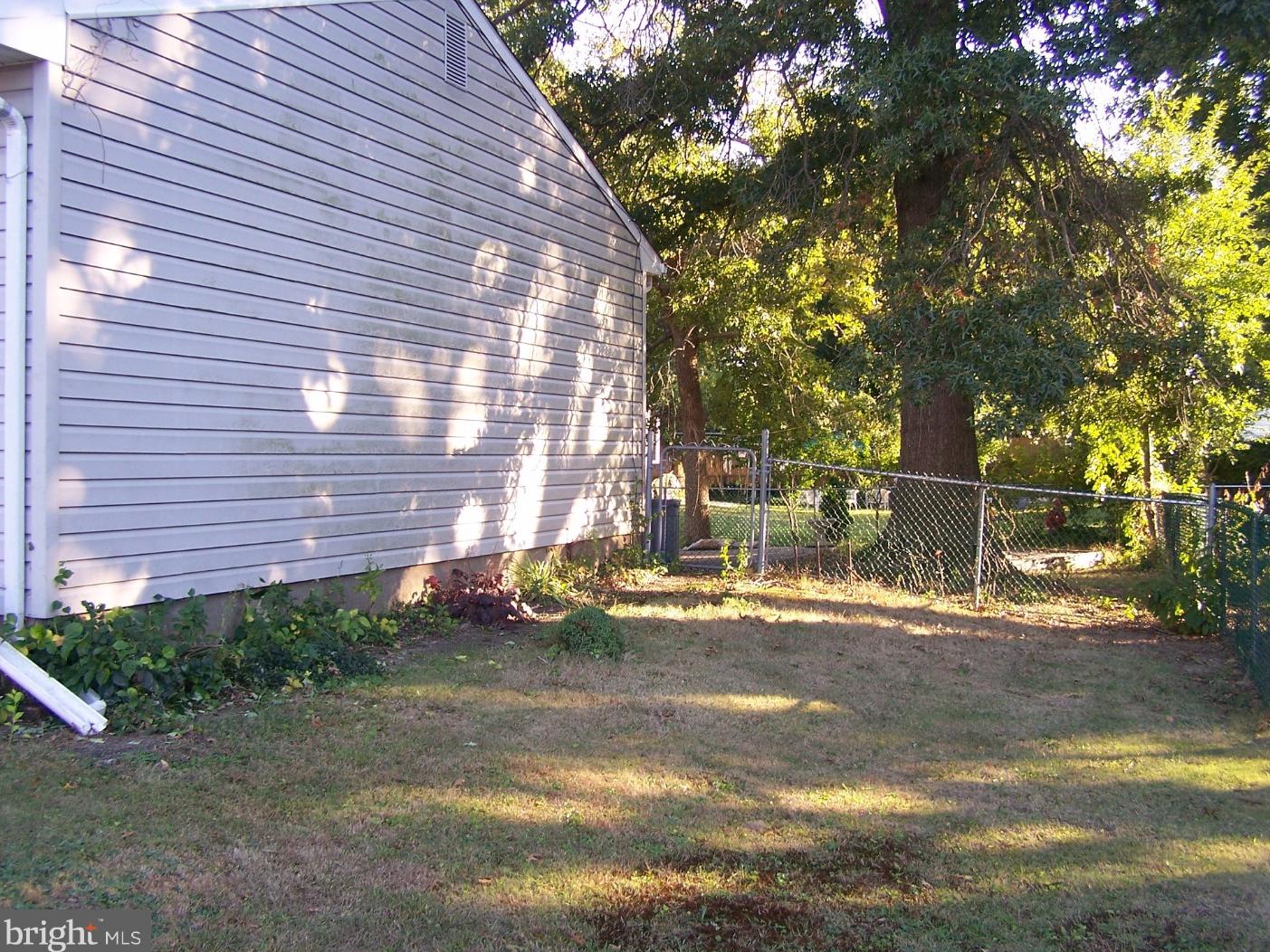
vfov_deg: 36.8
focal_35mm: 39
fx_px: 1431
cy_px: 473
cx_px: 645
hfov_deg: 47.9
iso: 80
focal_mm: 6.3
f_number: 2.8
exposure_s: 1/80
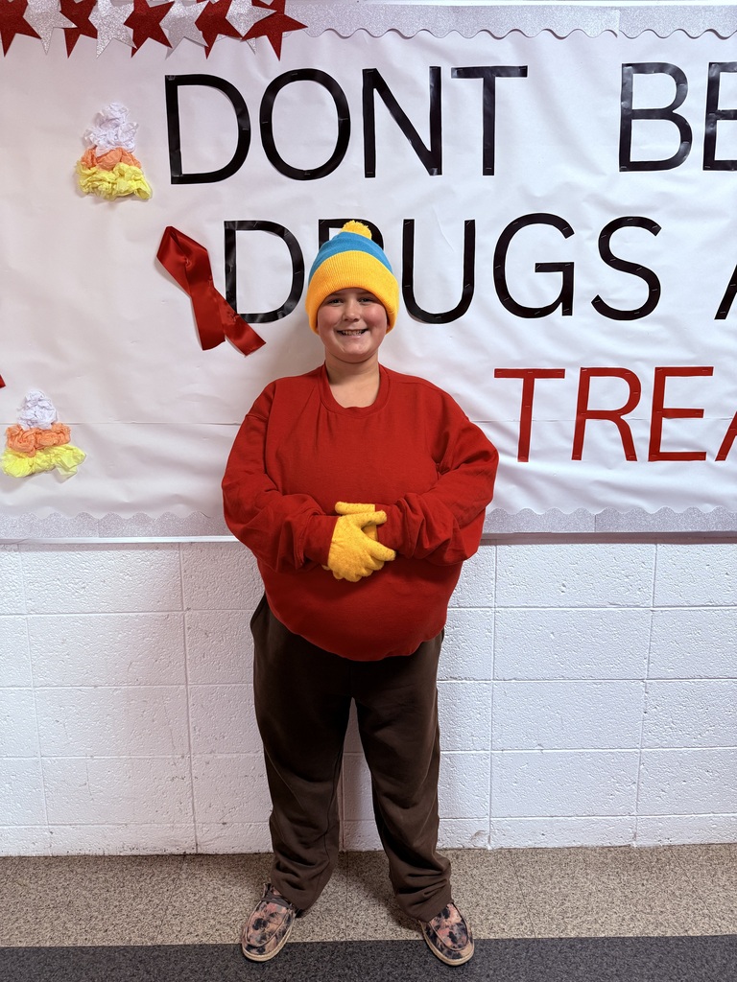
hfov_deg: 56.8
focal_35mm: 24
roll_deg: +0.6
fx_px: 681
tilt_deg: -9.3
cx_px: 368
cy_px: 491
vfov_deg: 71.6
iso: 250
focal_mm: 6.76
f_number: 1.78
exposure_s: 1/60
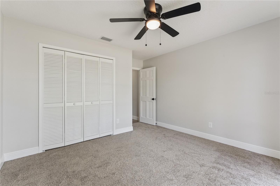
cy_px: 93
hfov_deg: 97.8
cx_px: 140
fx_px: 122
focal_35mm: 16
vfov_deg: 74.8
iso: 800
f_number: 10
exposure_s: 1/80
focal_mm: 15.7
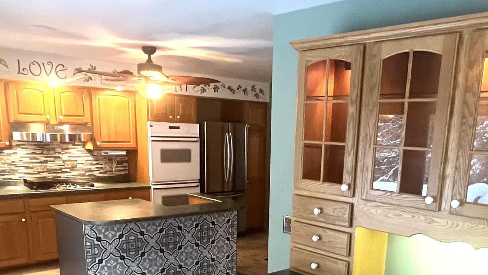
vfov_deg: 33.9
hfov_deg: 59.1
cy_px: 244
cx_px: 289
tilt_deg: -14.2
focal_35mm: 33
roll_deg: -2.6
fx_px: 427
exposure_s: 1/60
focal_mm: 1.57
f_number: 1.8
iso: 320
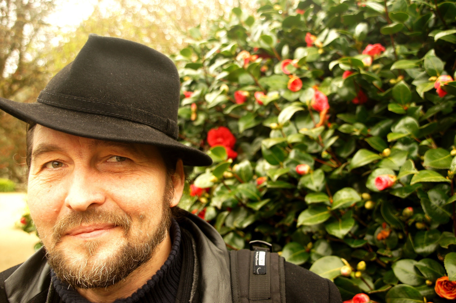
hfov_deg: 49.6
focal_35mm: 39
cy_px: 152
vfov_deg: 34.1
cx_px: 228
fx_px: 493
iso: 160
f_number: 4
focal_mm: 26
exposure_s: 1/40
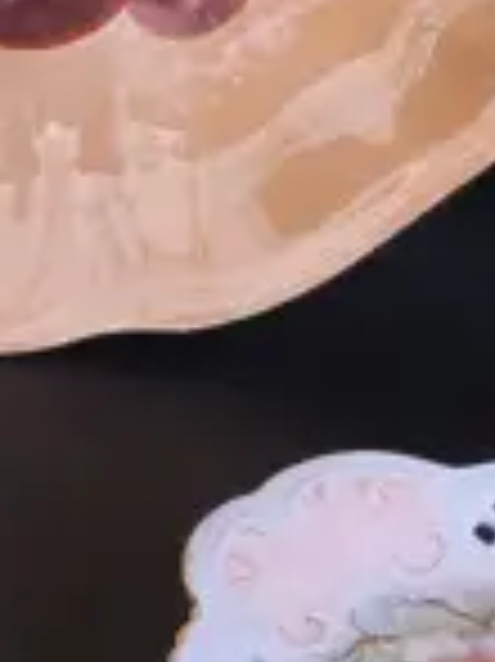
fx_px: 3590
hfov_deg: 7.7
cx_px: -328
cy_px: 338
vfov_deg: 10.5
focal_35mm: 188
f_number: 2
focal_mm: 2.87
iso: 100
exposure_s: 1/100
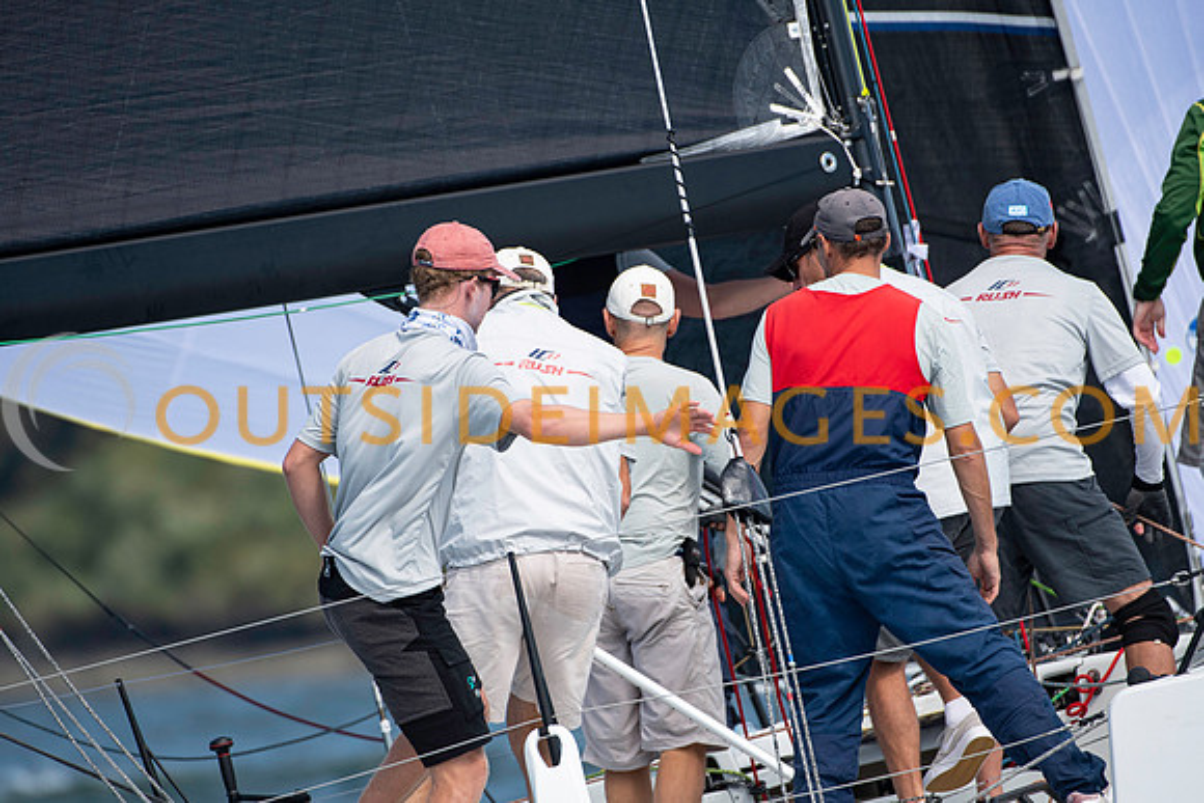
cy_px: 402
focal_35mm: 600
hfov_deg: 3.4
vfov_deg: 2.3
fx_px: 20070
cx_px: 602
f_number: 5
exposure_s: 1/2000
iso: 320
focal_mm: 400
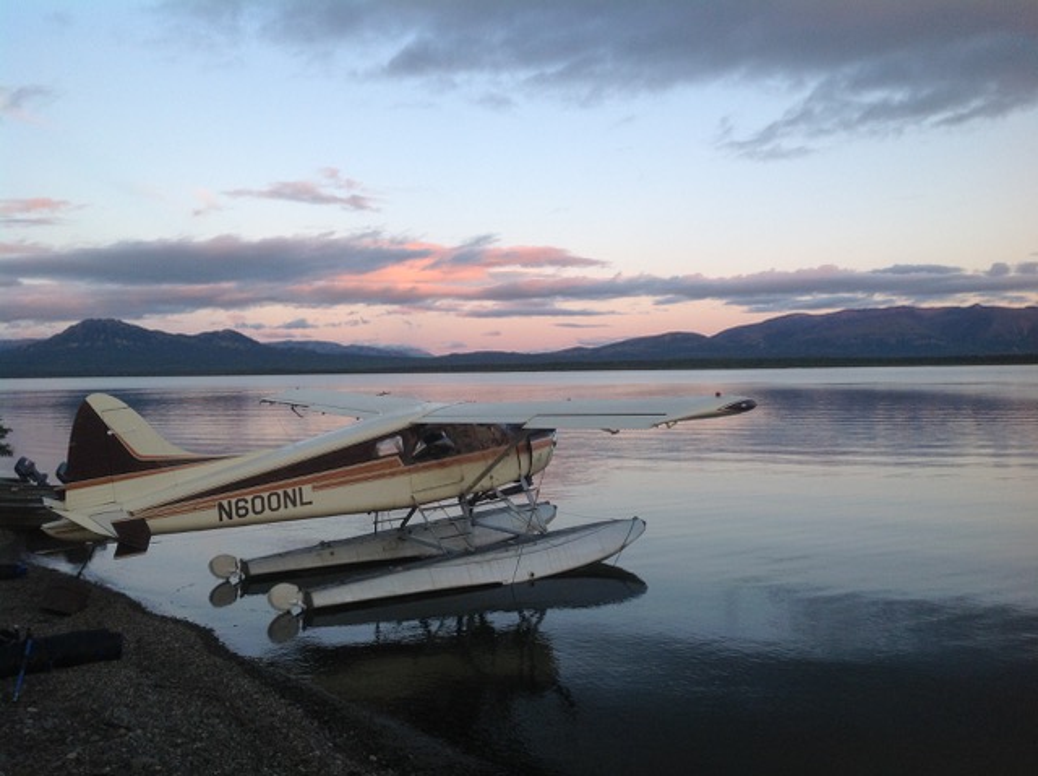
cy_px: 388
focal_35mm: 35
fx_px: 1048
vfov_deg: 40.6
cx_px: 519
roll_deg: -0.9
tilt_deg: -1.5
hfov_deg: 52.7
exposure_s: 1/196
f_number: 2.4
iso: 50
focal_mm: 4.28
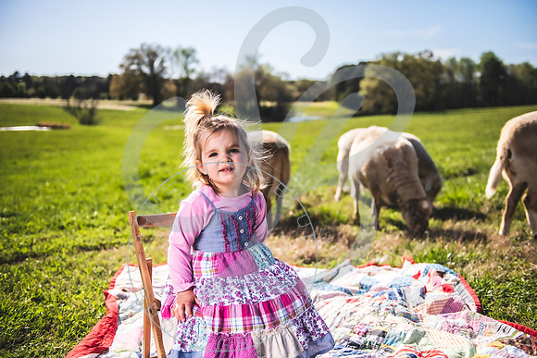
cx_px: 268
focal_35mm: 38
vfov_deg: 35.1
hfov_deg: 50.7
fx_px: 567
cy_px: 179
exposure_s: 1/2500
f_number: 2.8
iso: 100
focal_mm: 38
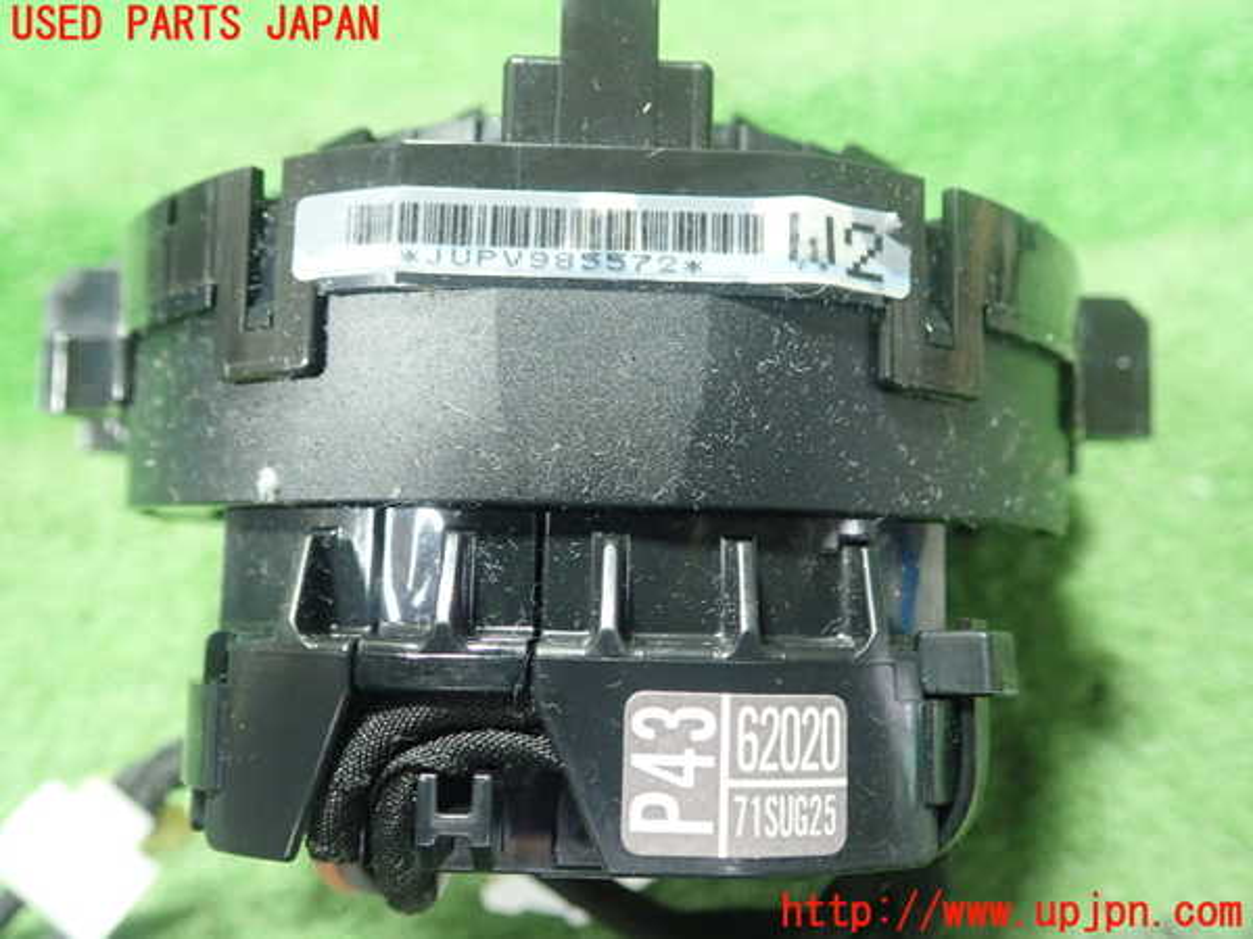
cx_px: 626
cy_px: 470
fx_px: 1086
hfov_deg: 60.0
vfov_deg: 46.8
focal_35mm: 30
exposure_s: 1/60
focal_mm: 5.5
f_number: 2.3
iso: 800
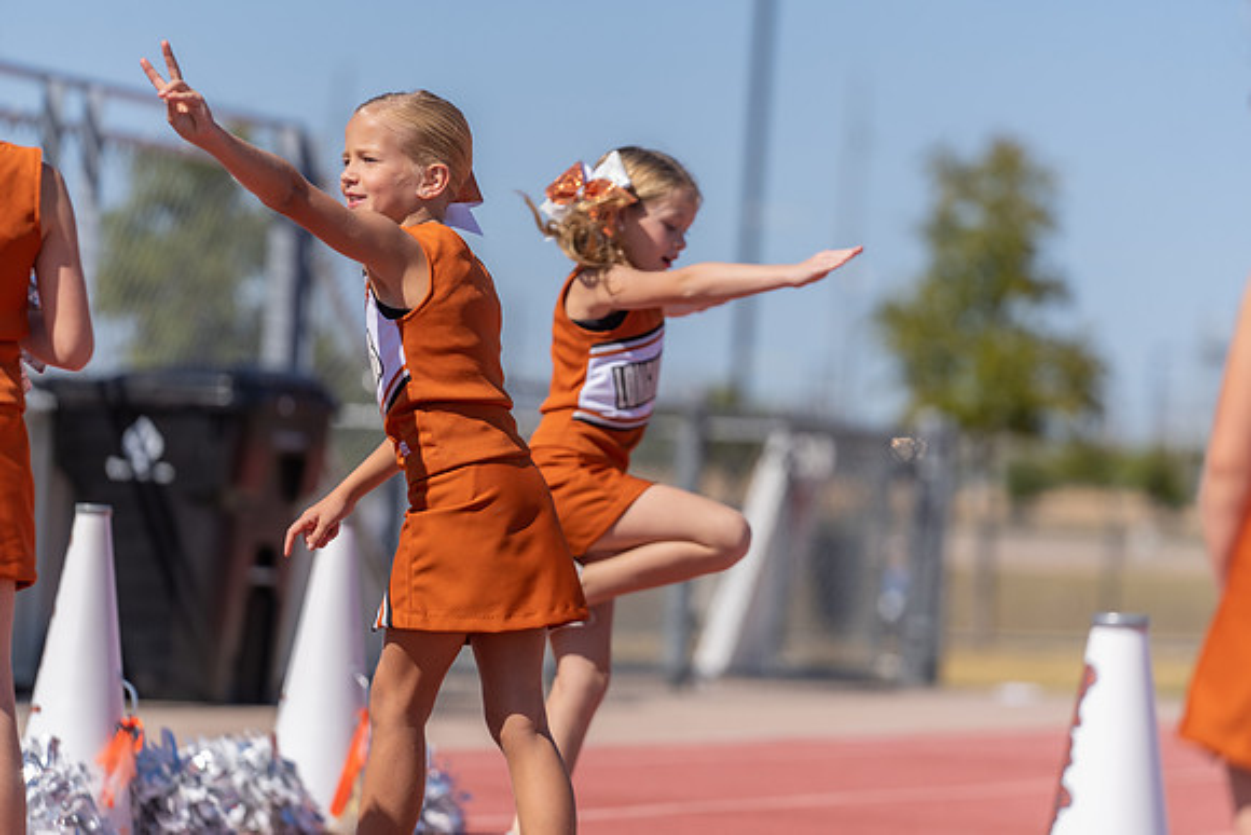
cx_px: 626
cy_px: 418
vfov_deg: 6.9
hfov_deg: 10.3
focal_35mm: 200
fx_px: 6951
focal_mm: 200
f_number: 3.5
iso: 100
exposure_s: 1/2000
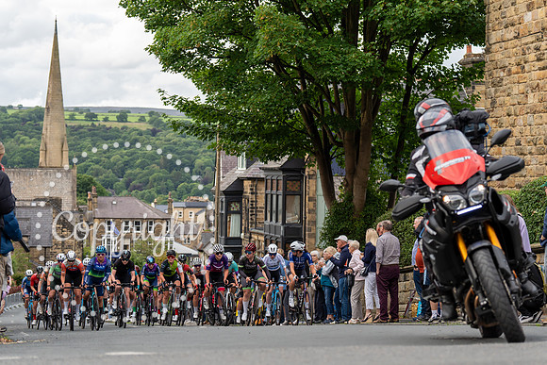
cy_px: 161
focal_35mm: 81
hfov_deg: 25.1
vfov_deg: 16.9
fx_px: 1226
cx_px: 306
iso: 500
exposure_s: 1/500
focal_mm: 72
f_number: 3.5
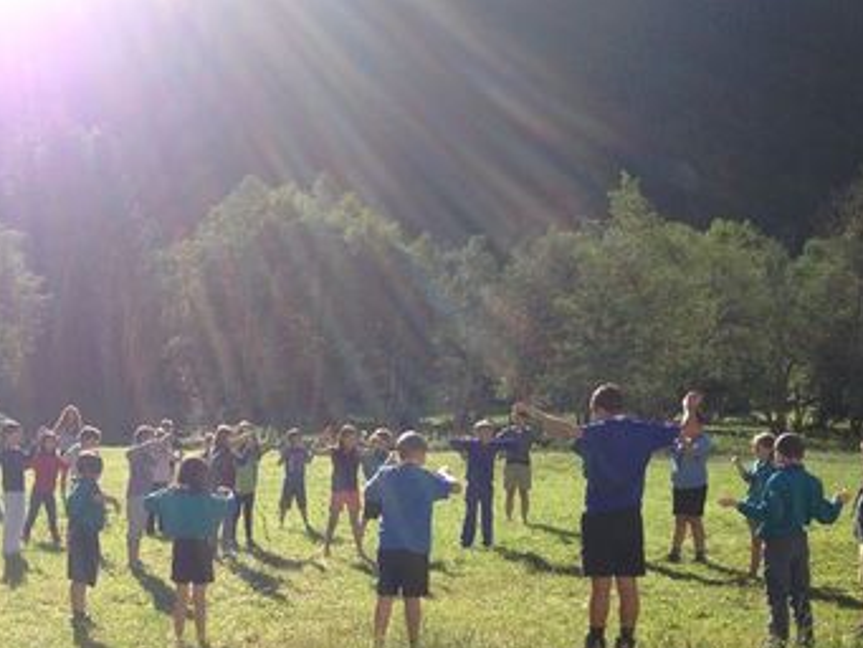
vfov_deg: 24.8
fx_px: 1446
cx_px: 132
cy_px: 521
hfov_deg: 32.0
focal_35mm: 58
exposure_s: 1/1391
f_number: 2.4
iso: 50
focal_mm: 4.12
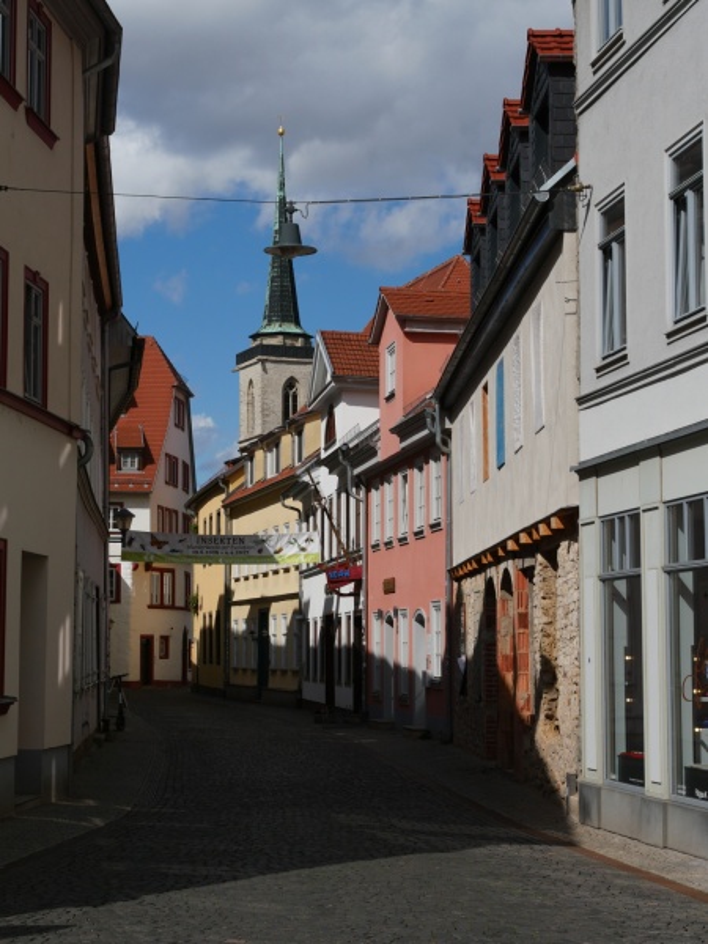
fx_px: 1745
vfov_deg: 30.3
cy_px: 472
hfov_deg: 22.9
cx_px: 354
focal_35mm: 64
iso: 200
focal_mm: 32
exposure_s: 1/640
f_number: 9
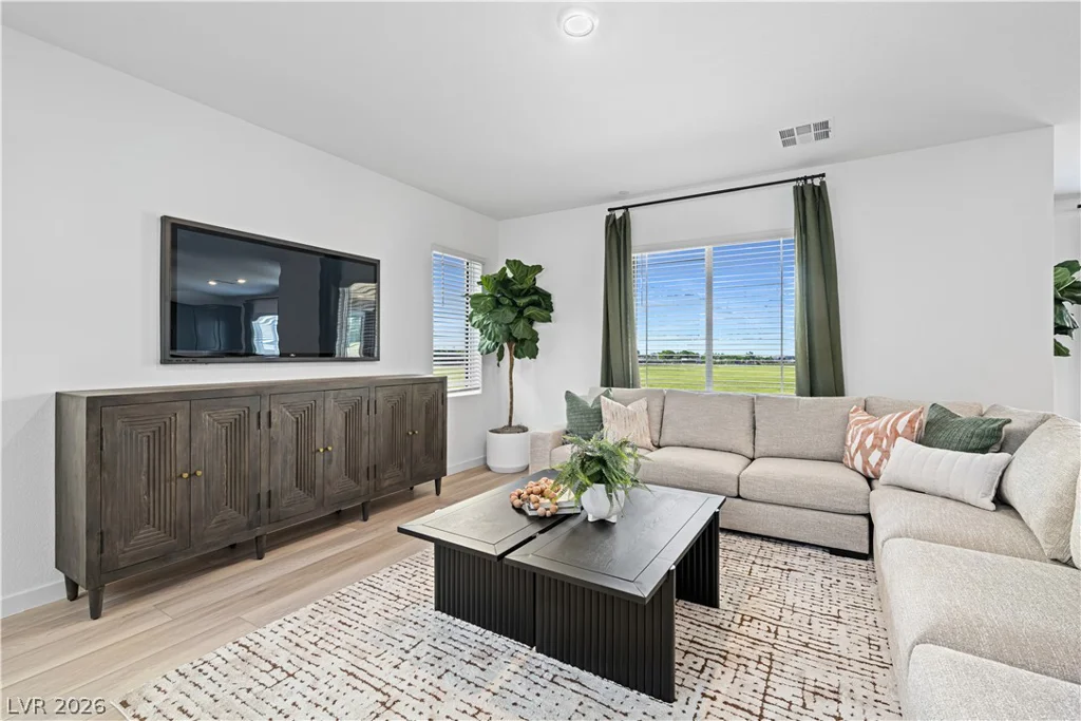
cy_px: 360
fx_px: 465
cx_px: 540
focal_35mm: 16
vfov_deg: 75.5
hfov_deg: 98.5
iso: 400
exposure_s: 1/2
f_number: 9.5
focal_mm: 15.5
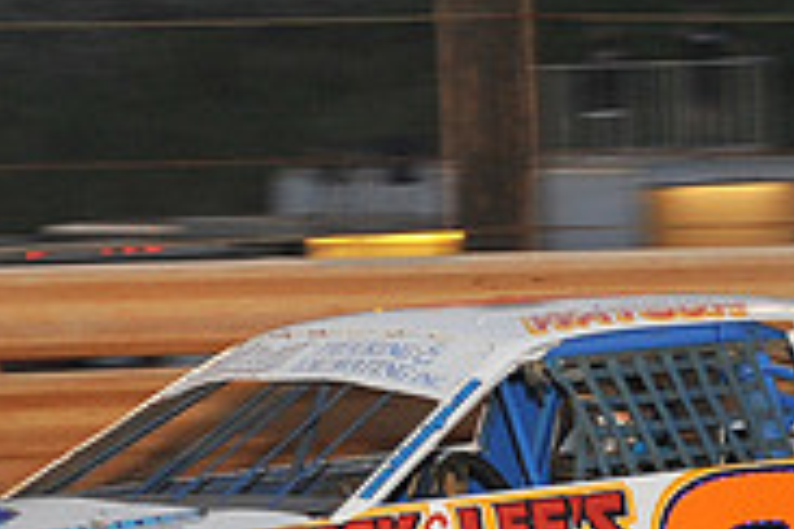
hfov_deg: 8.1
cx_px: 382
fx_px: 5580
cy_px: 501
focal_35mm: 253
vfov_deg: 5.4
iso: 1000
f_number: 7.1
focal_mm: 80
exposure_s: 1/320
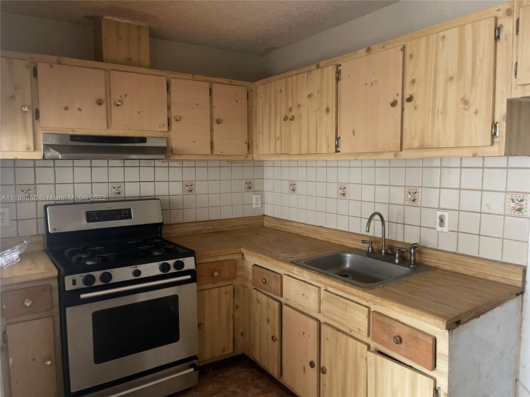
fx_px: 398
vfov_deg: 53.1
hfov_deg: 67.3
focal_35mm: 26
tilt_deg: -6.0
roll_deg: -0.3
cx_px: 265
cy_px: 198
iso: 640
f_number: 1.6
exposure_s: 1/30
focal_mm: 5.1
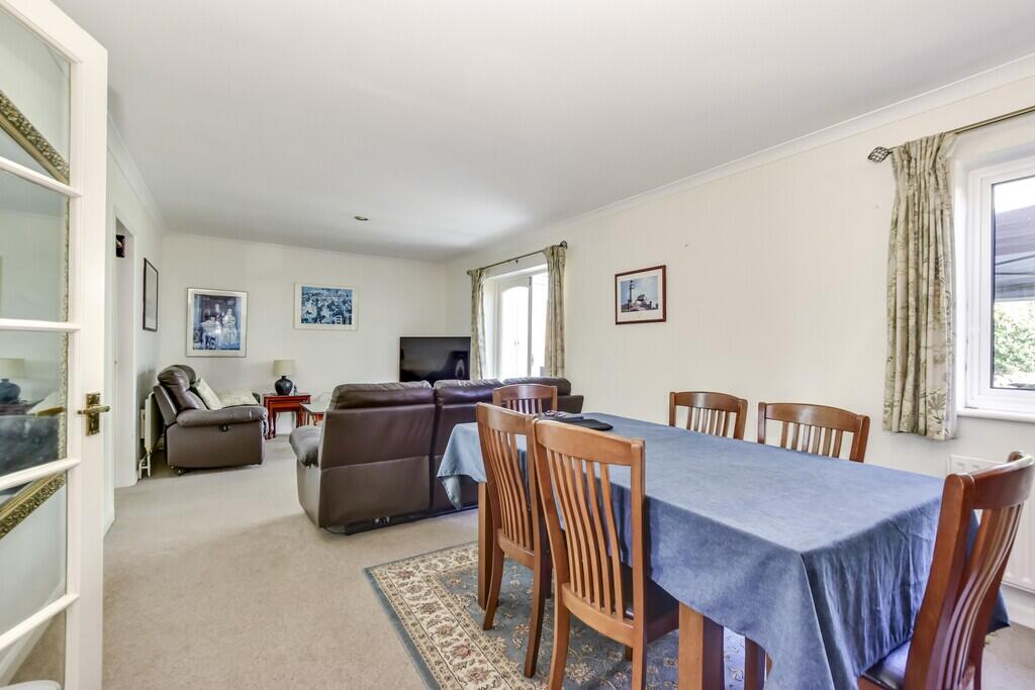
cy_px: 345
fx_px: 431
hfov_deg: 100.4
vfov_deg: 77.3
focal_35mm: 15
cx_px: 518
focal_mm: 10
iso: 640
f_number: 8
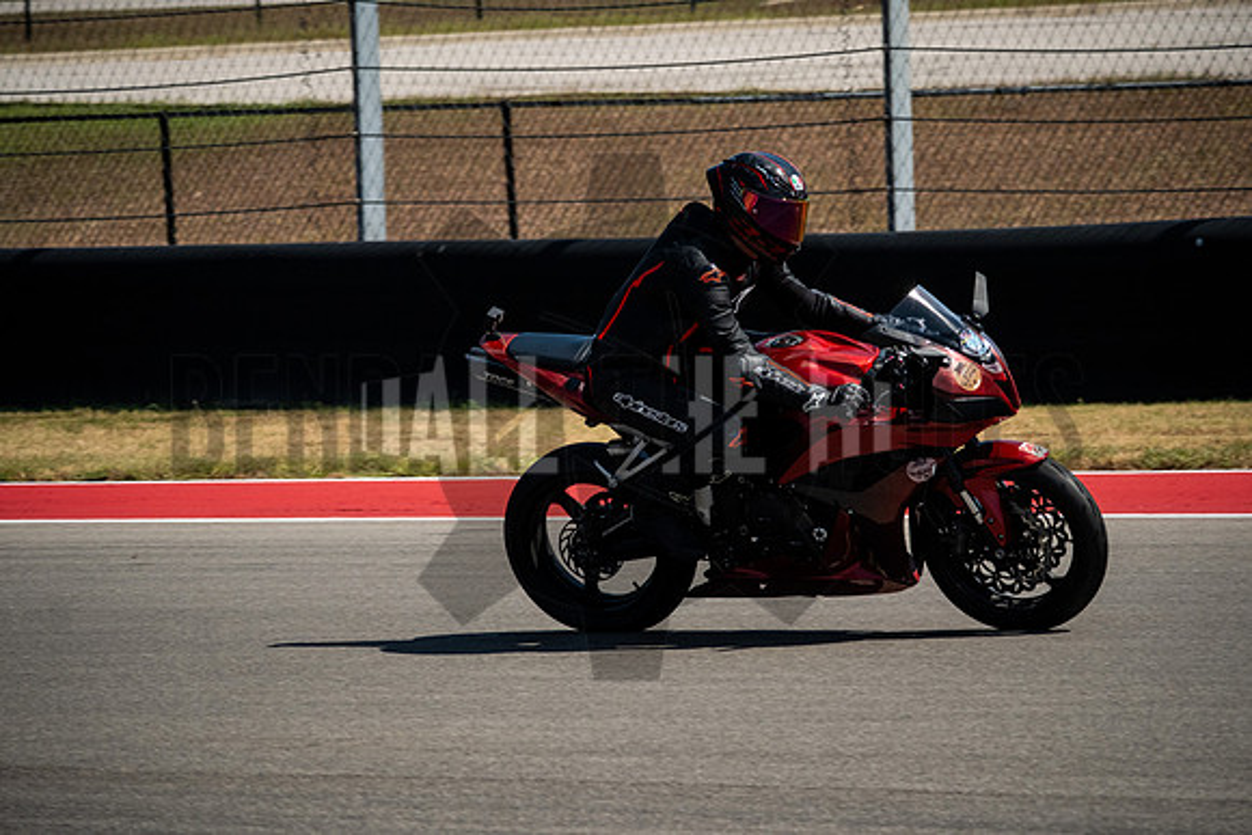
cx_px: 626
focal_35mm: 225
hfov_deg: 9.1
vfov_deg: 6.1
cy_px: 418
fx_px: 7826
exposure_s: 1/2000
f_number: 5.6
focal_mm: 150
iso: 800
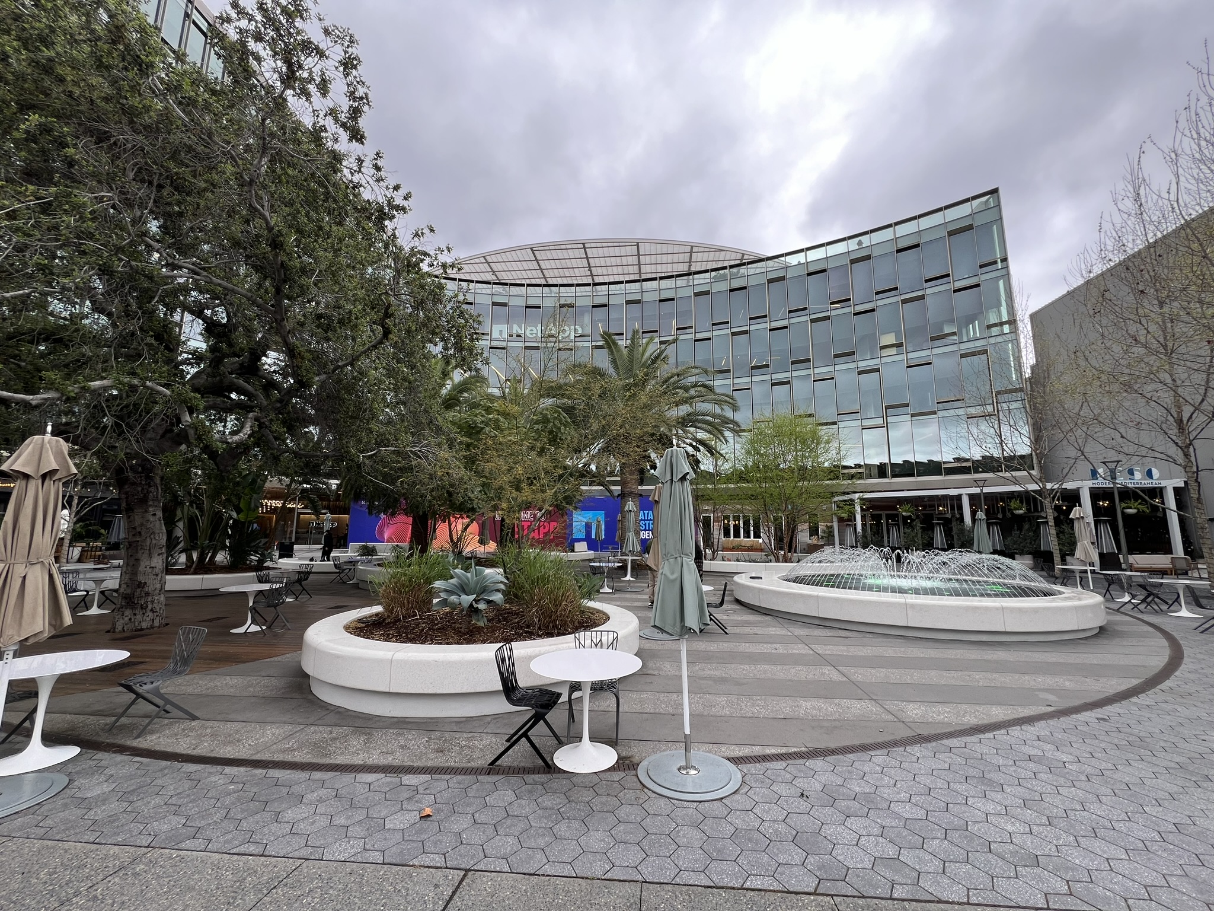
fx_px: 456
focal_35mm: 13
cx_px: 607
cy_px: 456
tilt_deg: +8.6
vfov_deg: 89.9
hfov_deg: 106.2
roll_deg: -0.5
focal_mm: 1.57
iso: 32
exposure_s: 1/145
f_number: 1.8
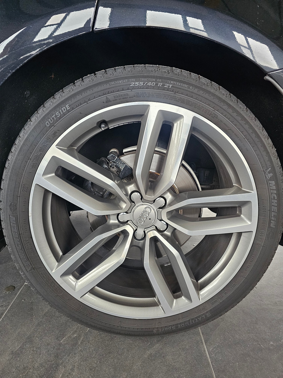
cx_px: 142
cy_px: 189
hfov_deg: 58.9
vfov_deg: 73.9
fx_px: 251
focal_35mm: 23
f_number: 1.7
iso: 500
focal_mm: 6.3
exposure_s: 1/100
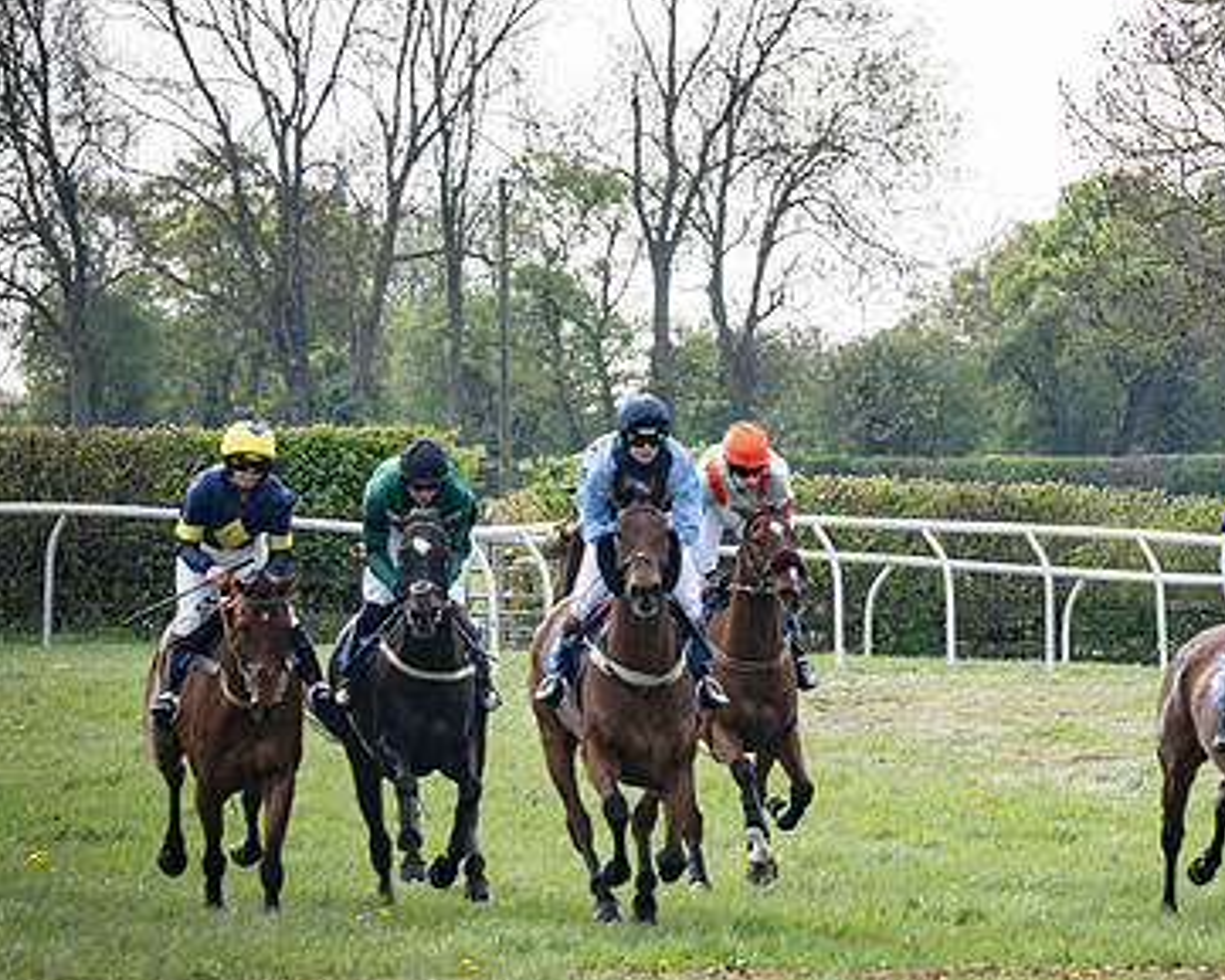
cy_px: 408
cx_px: 910
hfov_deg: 3.8
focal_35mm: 513
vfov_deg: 3.0
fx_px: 18604
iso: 400
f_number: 5
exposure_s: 1/2500
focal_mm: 175
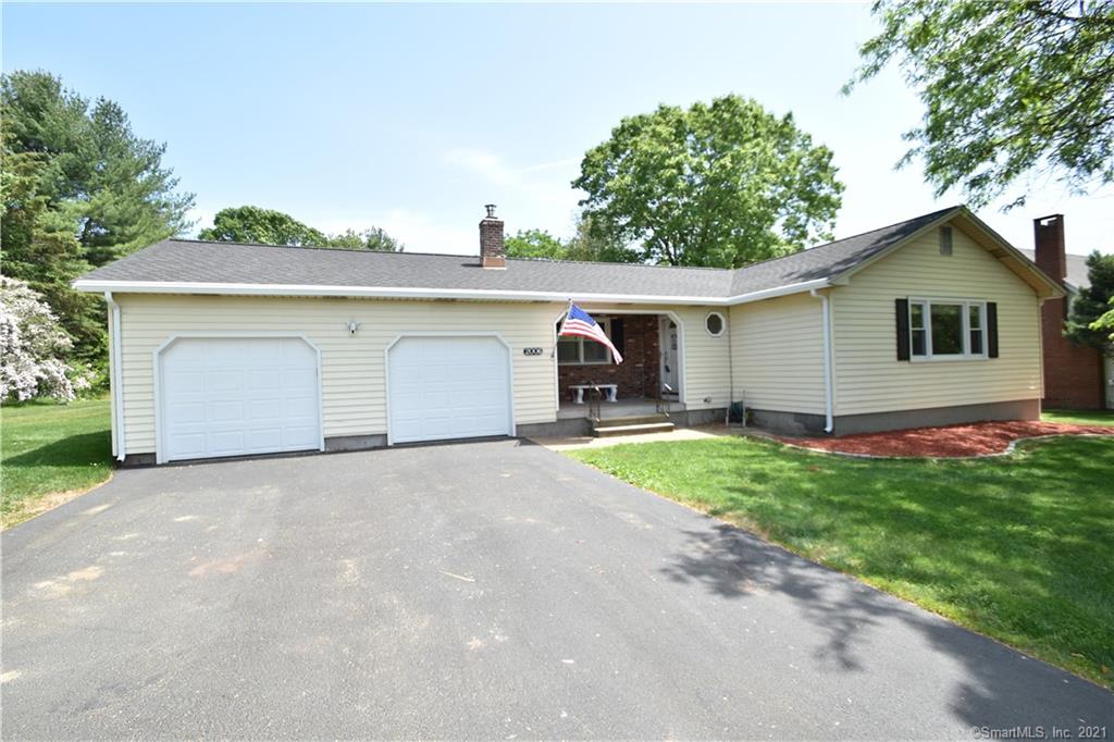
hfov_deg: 100.4
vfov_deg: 77.3
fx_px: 464
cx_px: 557
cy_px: 371
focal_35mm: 15
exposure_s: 1/250
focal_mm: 10
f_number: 8
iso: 200
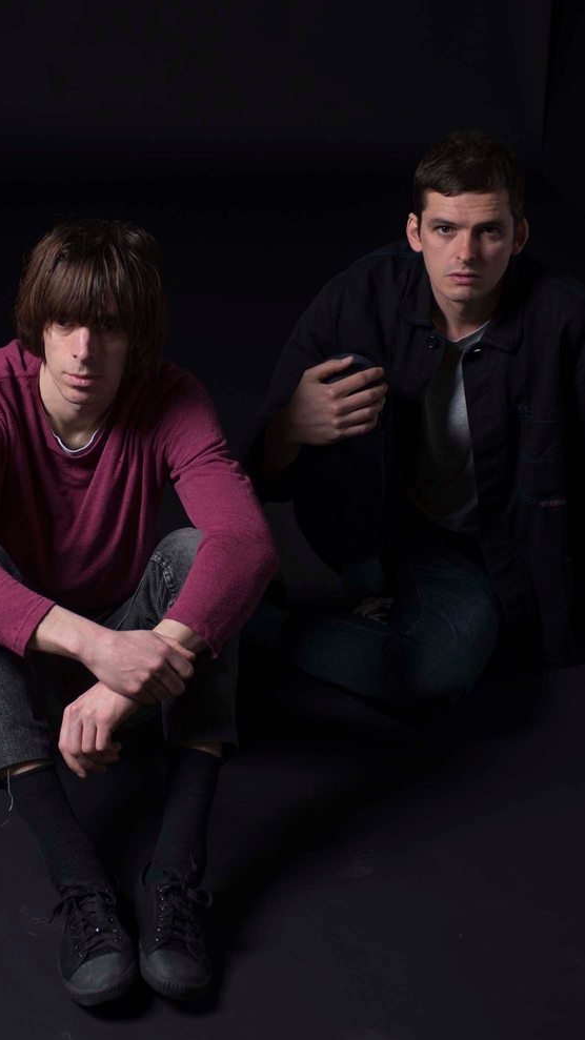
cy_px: 517
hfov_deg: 13.6
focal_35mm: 89
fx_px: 2455
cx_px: 211
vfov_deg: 23.9
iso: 100
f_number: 3.5
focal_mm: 56
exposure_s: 1/160
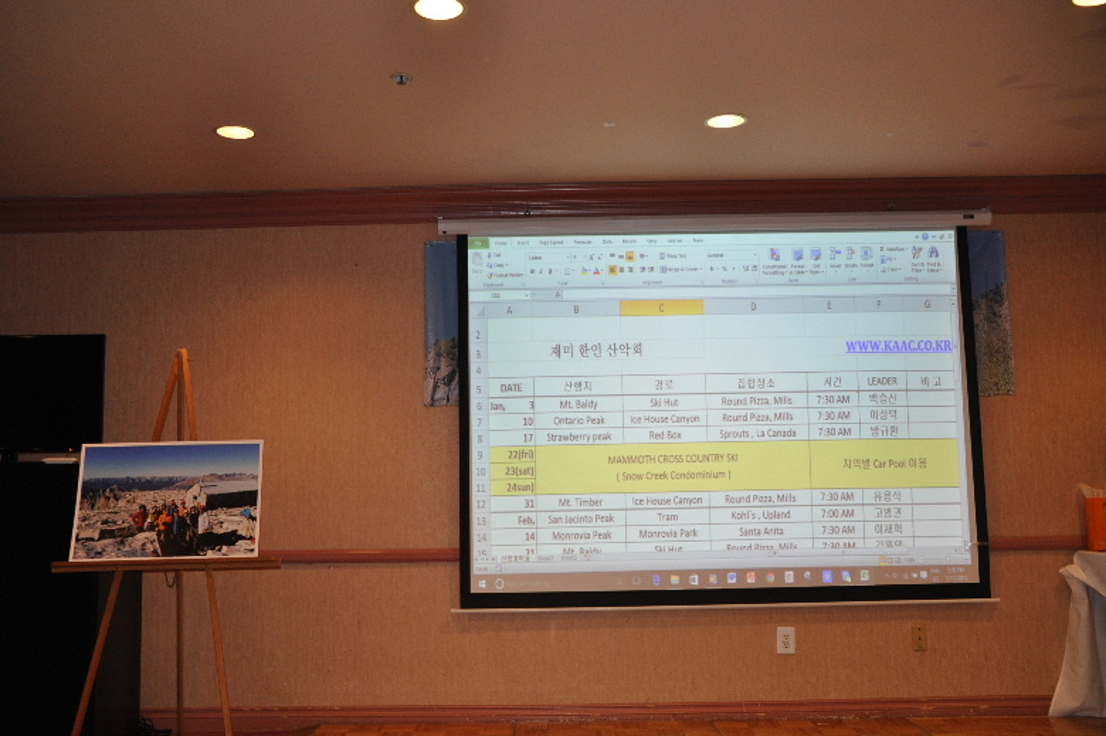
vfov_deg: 38.3
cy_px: 368
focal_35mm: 34
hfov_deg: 55.1
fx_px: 1059
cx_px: 553
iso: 800
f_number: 3.8
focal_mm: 23
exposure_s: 1/100
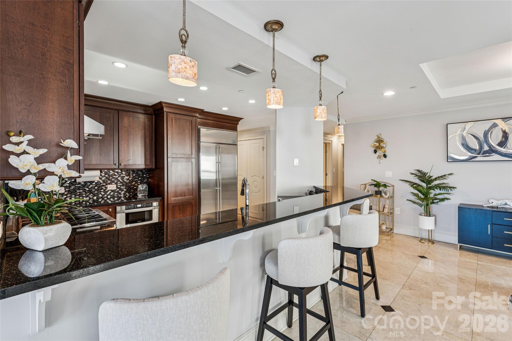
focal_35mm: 16
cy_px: 170
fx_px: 233
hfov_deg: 95.3
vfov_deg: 72.4
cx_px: 256
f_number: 13
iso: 100
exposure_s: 1/1.25
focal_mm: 16.4
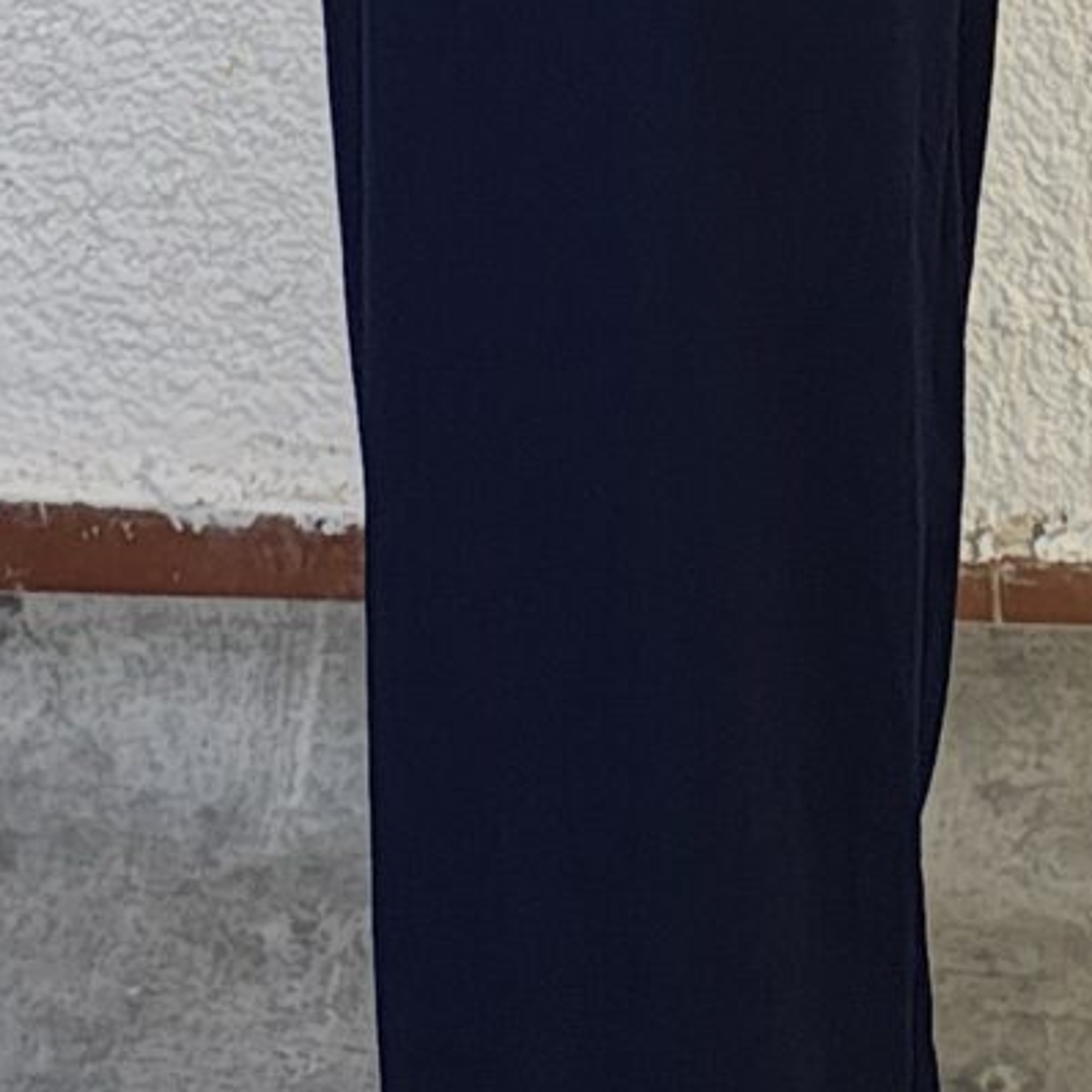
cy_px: -1429
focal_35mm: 142
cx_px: 1067
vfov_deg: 10.7
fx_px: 5068
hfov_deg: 12.2
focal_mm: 5.89
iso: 766
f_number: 1.4
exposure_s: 1/30
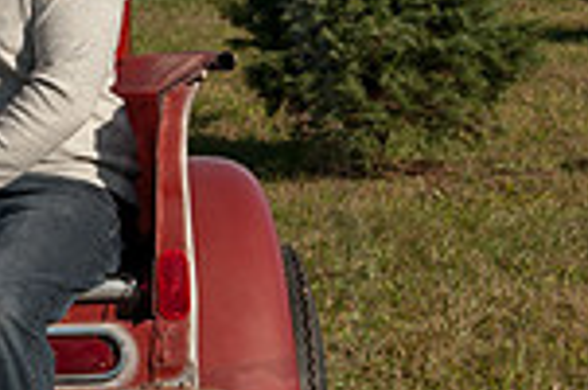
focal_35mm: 173
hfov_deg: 11.6
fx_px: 2820
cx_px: -183
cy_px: 113
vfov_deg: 7.9
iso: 100
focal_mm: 45
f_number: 7.1
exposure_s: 1/800
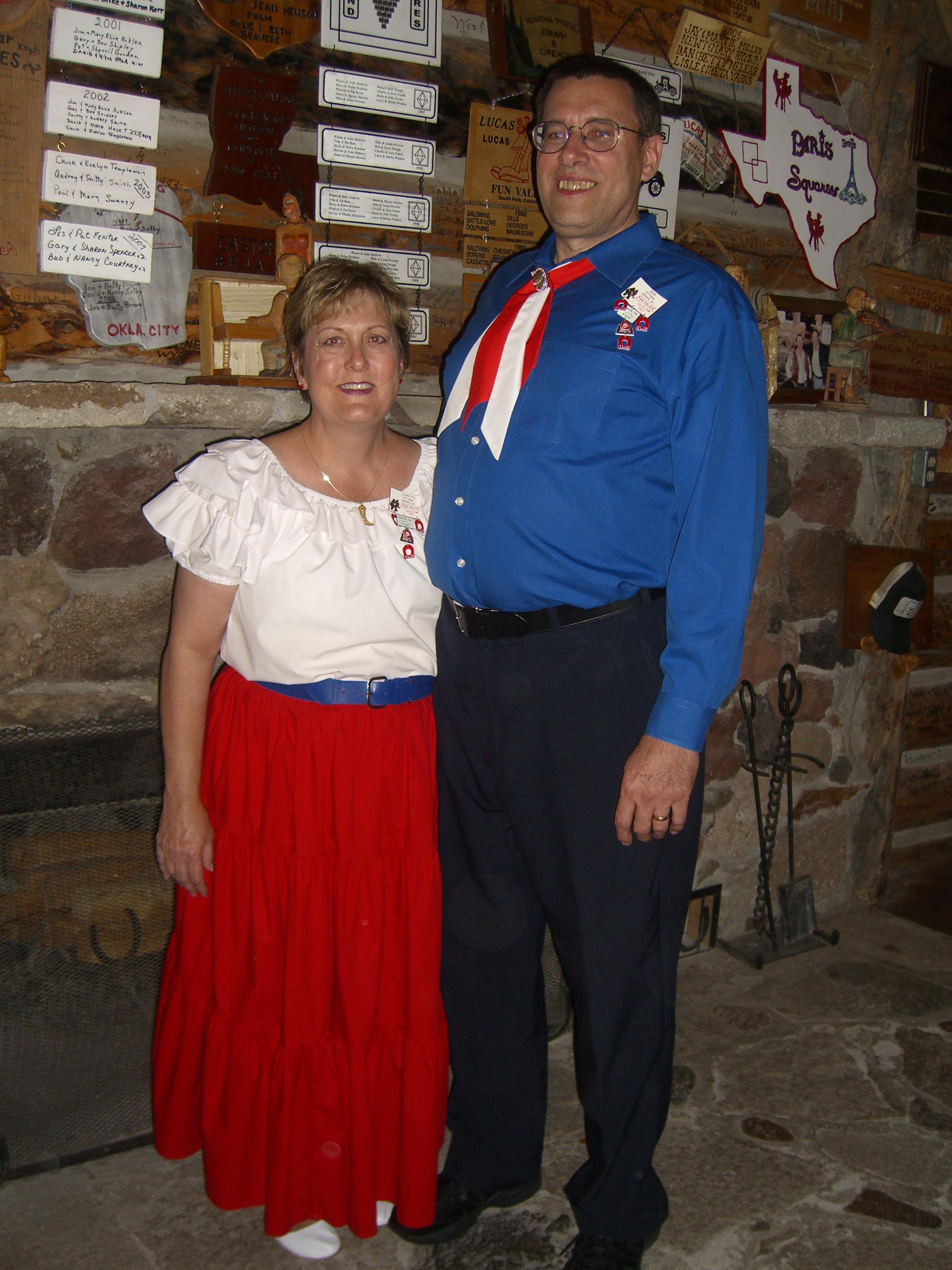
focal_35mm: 38
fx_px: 1393
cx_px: 476
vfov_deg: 49.0
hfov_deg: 37.7
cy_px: 635
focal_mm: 7.9
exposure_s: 1/60
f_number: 2.8
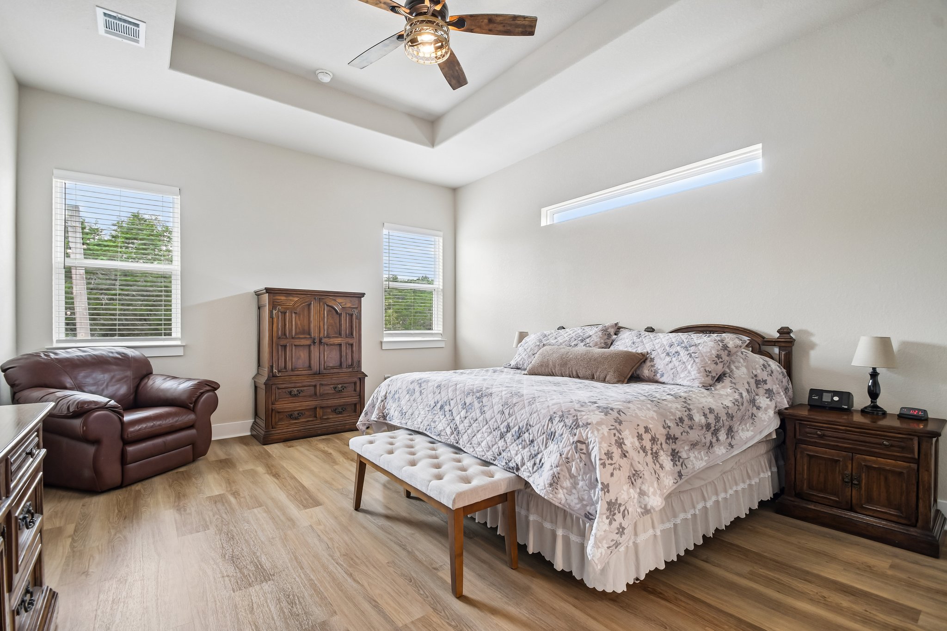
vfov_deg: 77.3
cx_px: 474
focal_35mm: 15
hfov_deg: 100.4
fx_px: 395
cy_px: 316
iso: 400
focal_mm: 10
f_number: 8
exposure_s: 1/6
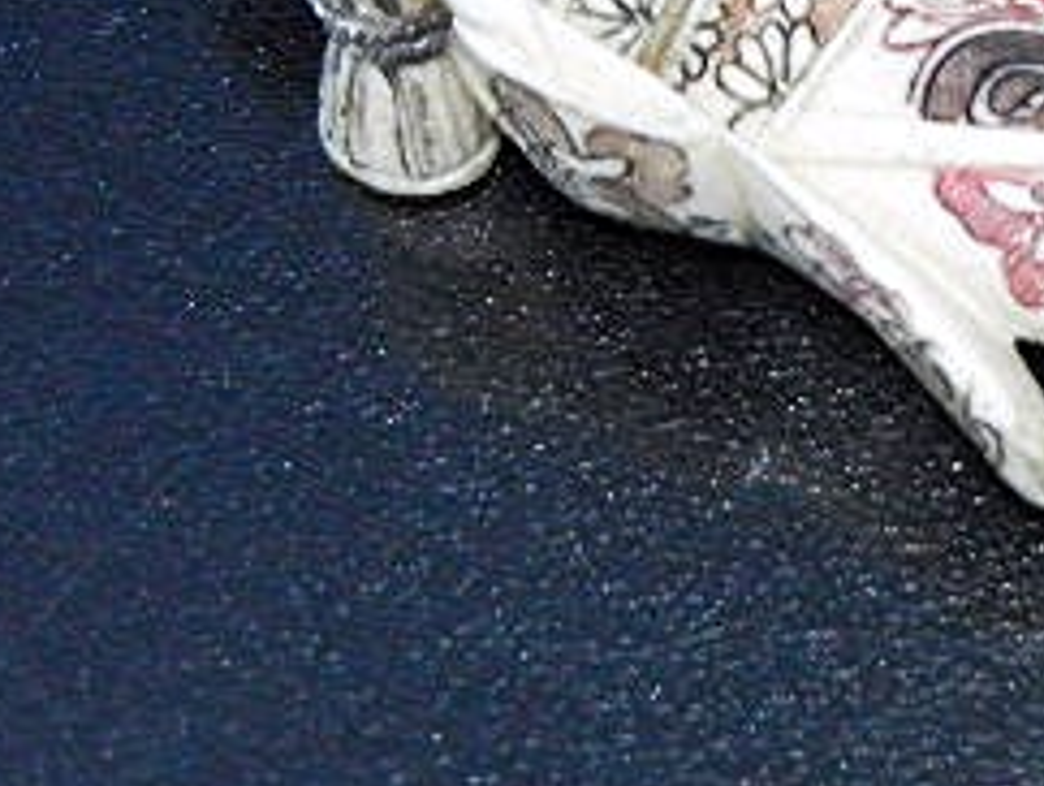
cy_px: -95
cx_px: 1217
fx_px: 3593
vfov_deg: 12.3
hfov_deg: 16.0
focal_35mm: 119
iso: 672
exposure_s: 1/30
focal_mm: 8.1
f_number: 7.6
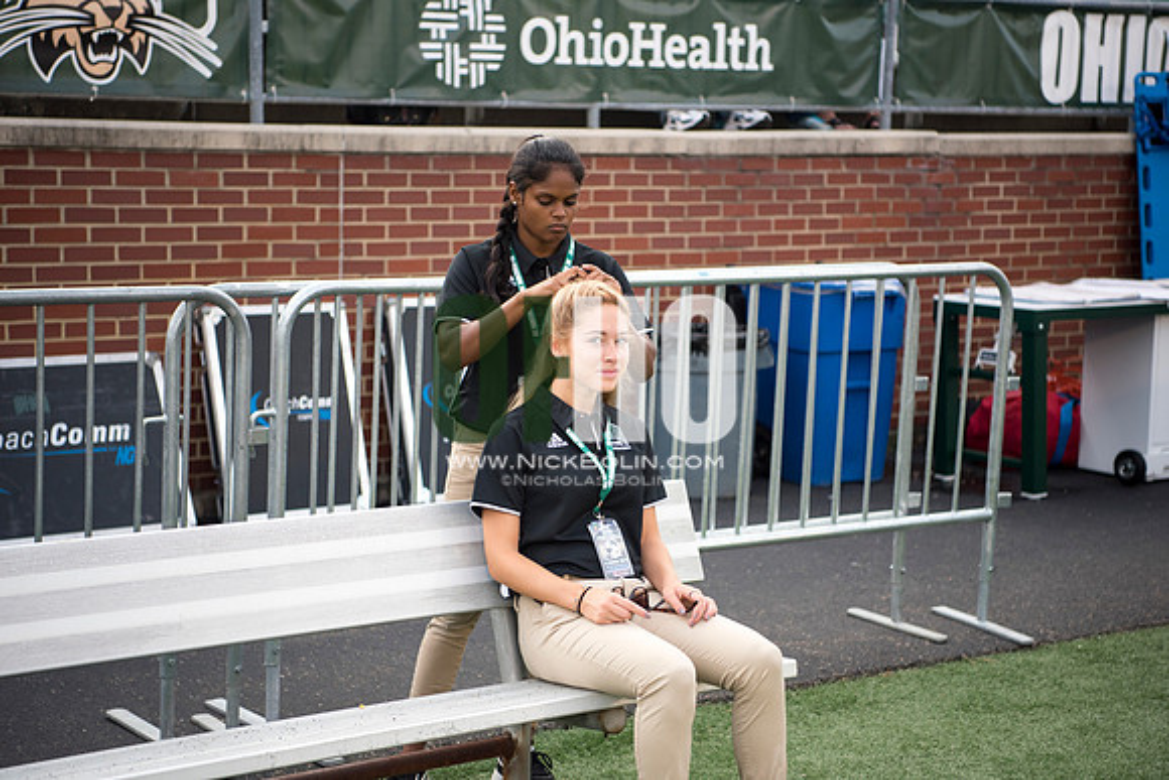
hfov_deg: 28.8
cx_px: 584
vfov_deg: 19.5
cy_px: 390
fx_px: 2273
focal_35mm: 70
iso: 400
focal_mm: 70
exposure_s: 1/2000
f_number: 2.8
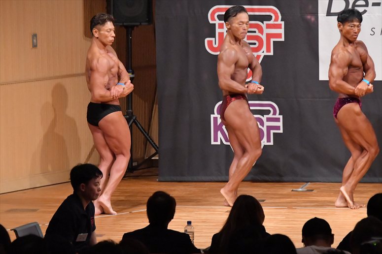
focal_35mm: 270
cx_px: 191
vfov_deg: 5.1
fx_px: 2864
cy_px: 127
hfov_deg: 7.6
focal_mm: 180
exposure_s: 1/400
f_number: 5.6
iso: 11400
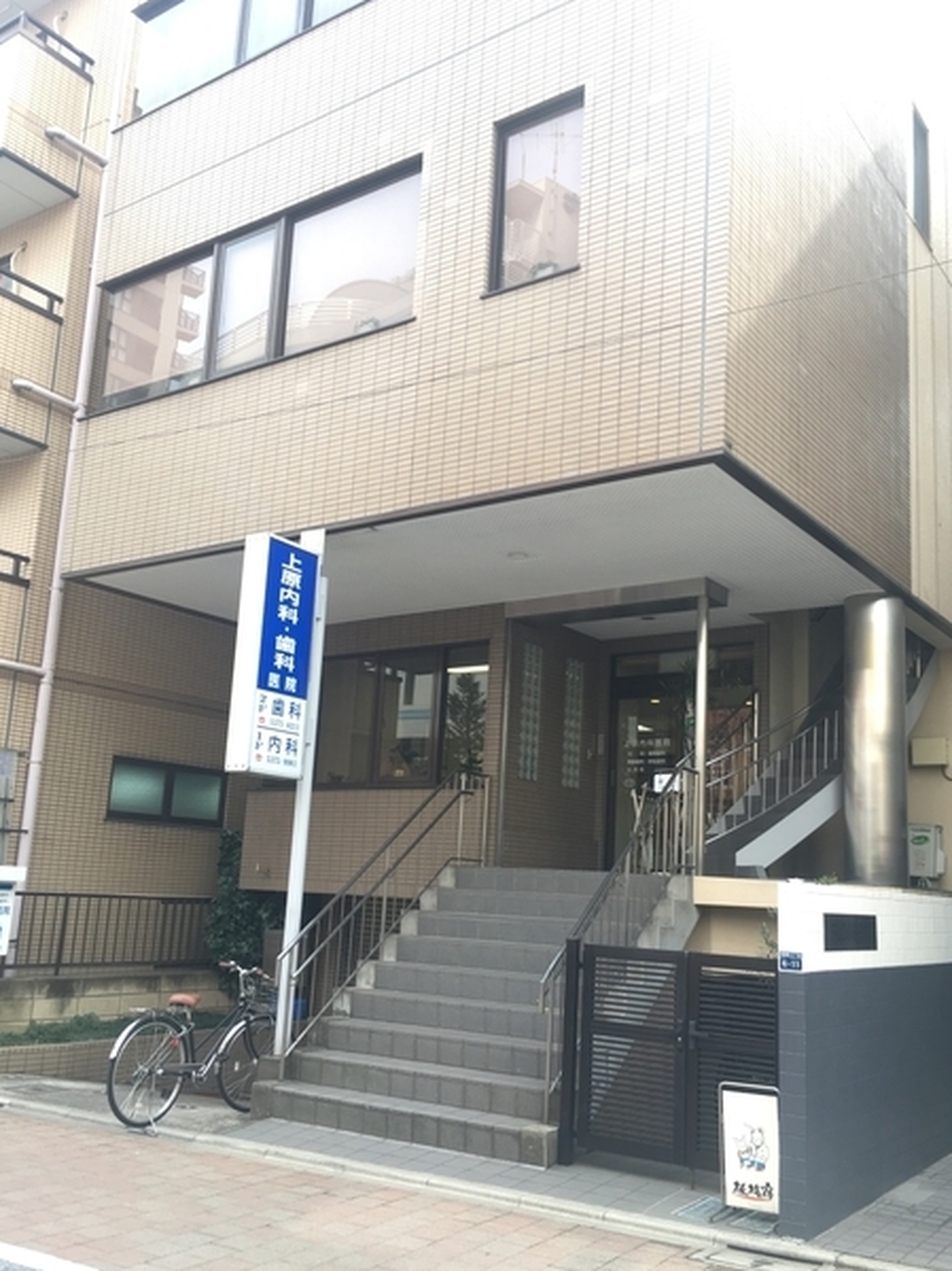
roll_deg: -1.0
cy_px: 671
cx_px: 507
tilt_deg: +10.4
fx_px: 1137
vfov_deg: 58.3
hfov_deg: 45.4
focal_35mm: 31
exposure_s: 1/120
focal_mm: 4.15
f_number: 2.2
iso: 25
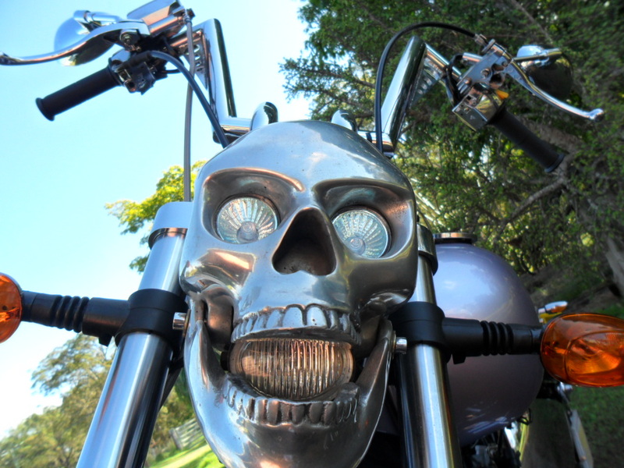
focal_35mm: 27
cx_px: 312
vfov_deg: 51.4
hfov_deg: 65.3
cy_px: 234
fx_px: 487
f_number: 3.5
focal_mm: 4.9
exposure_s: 1/180
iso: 100
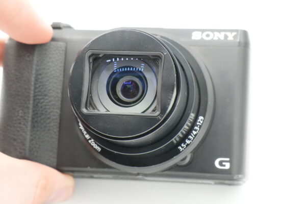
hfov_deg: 19.5
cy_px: 102
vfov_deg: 13.0
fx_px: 892
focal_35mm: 105
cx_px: 153
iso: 5000
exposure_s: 1/250
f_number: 13
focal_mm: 70
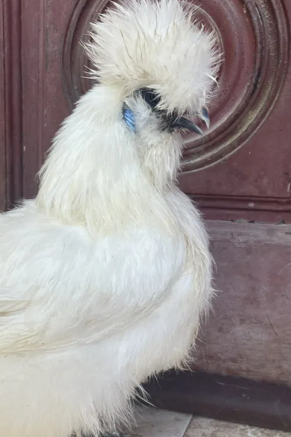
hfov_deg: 27.9
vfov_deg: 41.5
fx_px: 570
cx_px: 47
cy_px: 286
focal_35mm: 47
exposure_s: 1/121
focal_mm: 5.1
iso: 40
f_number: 1.6
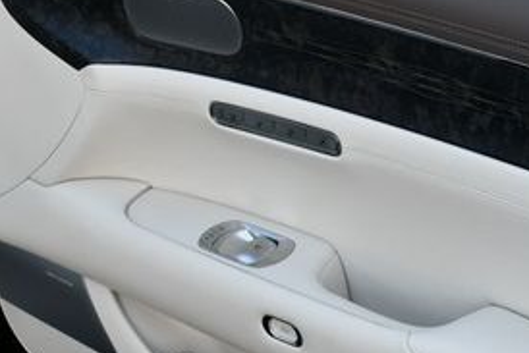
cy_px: 249
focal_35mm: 84
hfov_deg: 24.0
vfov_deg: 16.2
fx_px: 1235
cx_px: 369
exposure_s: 1/250
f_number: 5.6
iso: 280
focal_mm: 18
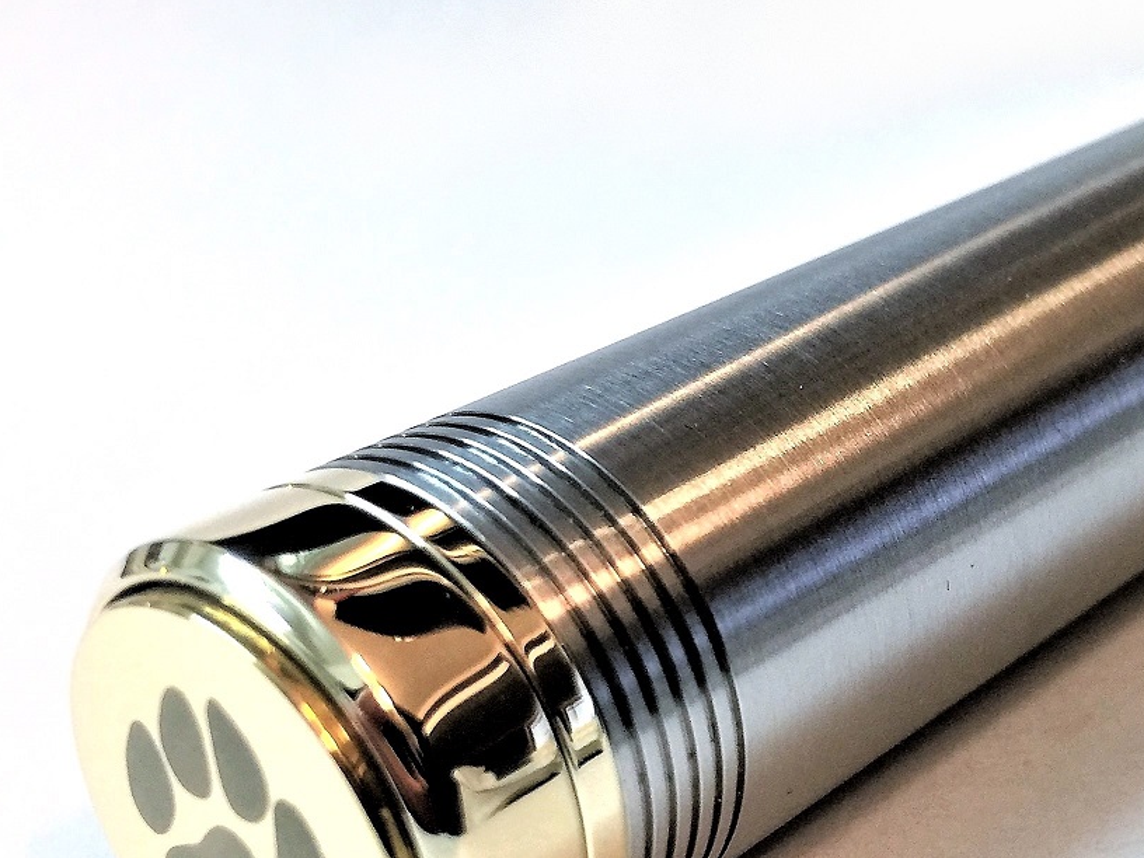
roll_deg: -0.4
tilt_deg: -31.1
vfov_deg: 24.9
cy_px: 665
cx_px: 844
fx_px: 1917
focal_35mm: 58
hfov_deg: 32.7
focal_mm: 4.15
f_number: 2.2
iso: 100
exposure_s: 1/17
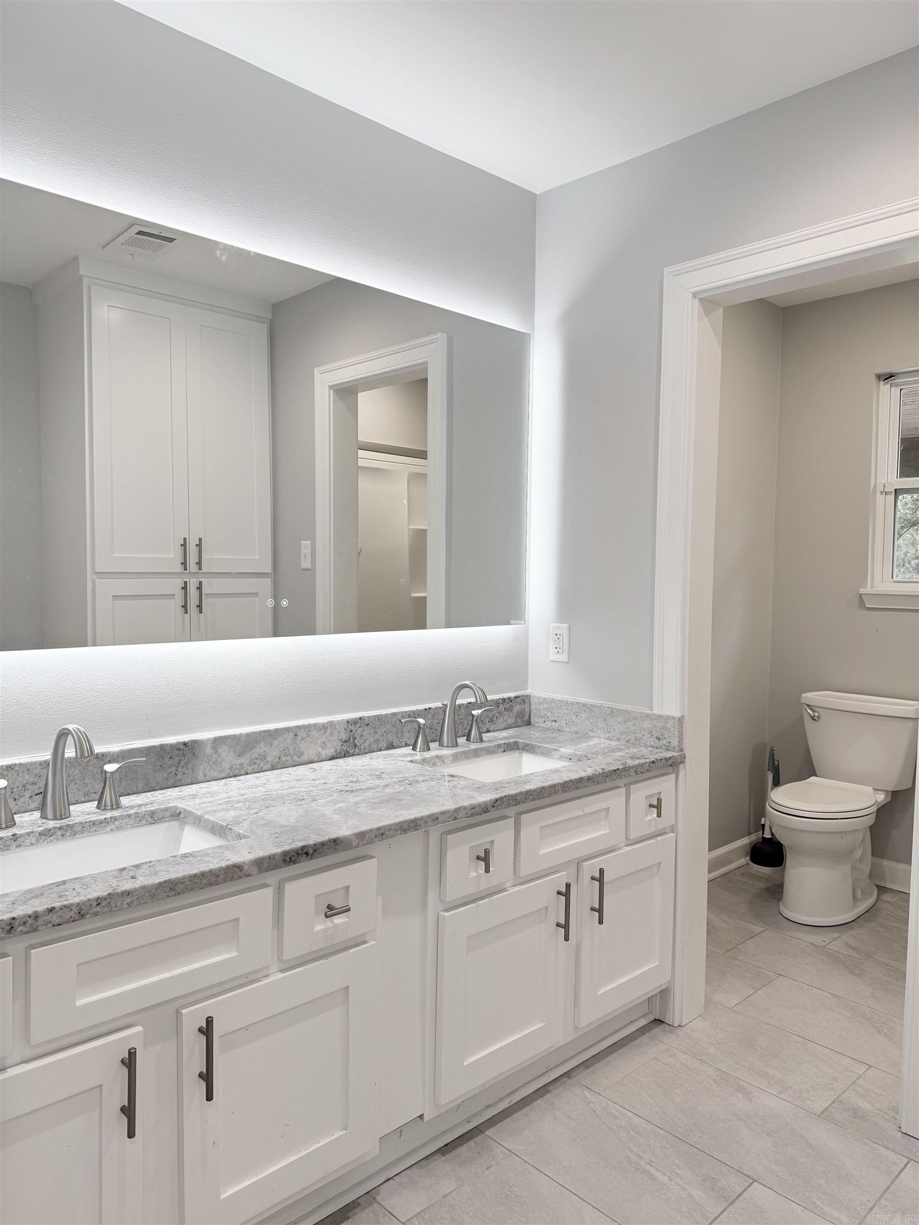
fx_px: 850
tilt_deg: -2.4
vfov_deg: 71.6
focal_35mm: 24
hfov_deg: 56.8
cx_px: 460
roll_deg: -1.2
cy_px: 612
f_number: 1.78
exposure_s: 1/120
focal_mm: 6.76
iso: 80
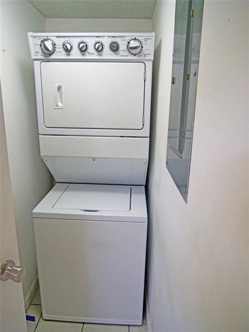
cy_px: 166
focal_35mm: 24
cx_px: 124
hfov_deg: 56.8
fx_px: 230
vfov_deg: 71.6
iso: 640
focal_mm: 12
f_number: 3.5
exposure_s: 1/60
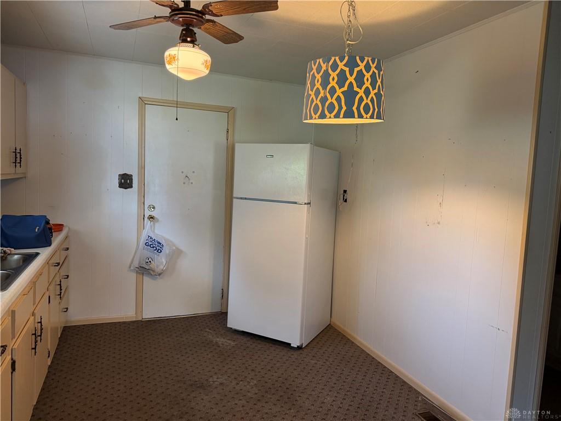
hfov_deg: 71.6
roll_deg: -2.8
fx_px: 389
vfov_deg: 56.8
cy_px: 210
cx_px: 280
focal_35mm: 24
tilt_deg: -5.4
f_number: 1.78
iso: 320
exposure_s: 1/120
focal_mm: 6.76
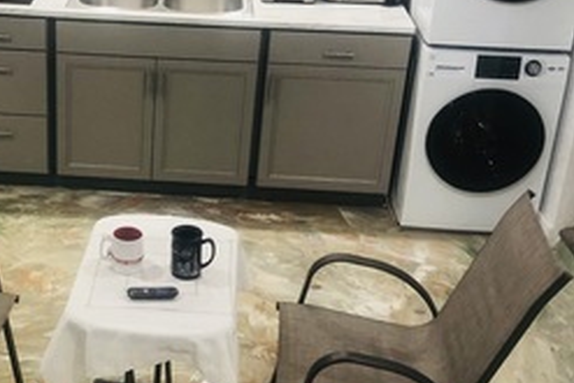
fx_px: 941
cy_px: 142
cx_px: 141
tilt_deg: -23.6
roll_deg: -1.1
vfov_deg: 23.0
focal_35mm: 59
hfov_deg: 33.2
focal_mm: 3.99
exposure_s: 1/15
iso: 40
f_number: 1.8
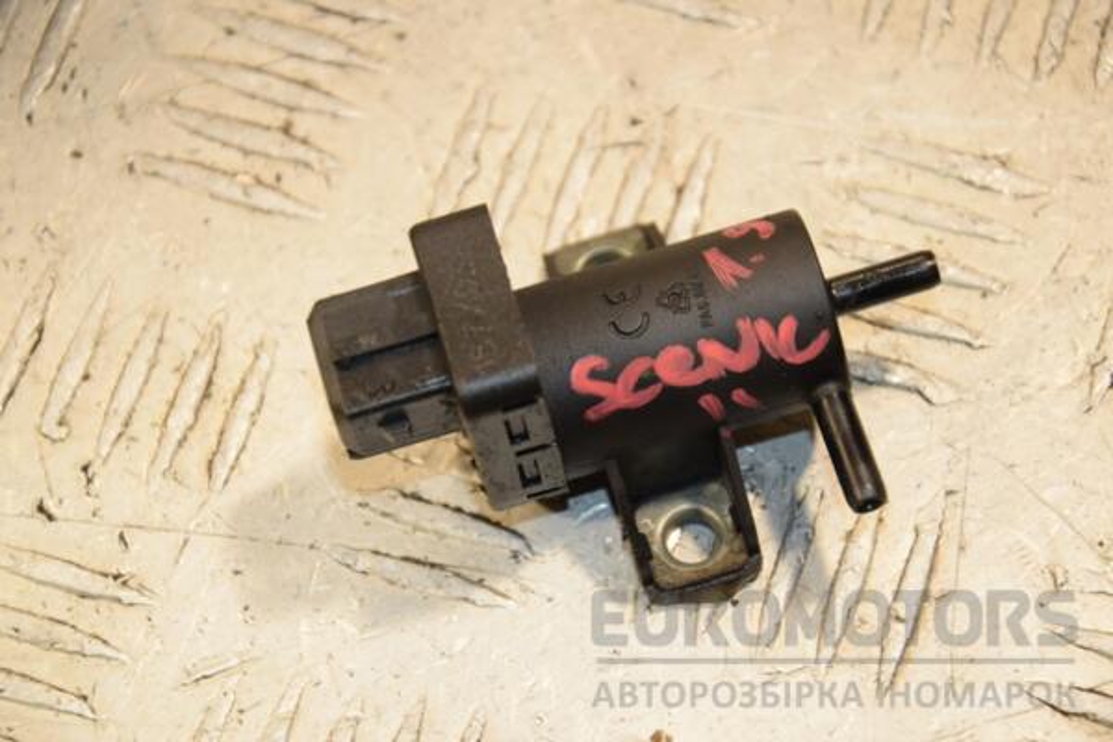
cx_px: 556
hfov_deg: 14.9
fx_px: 4266
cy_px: 371
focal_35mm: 138
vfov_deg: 9.9
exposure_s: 1/200
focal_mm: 92
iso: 800
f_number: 6.3
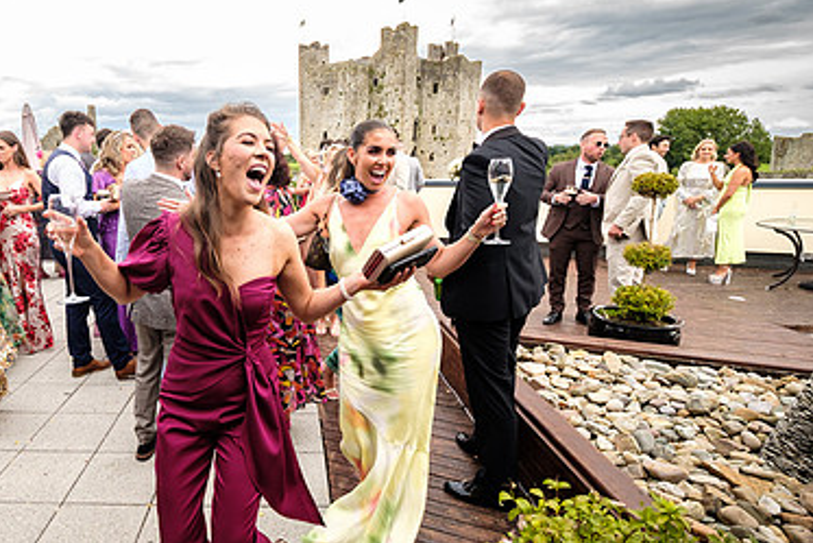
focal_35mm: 22
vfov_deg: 57.3
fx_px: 497
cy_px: 264
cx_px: 261
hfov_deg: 75.7
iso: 200
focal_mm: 8
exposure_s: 1/320
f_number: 2.8
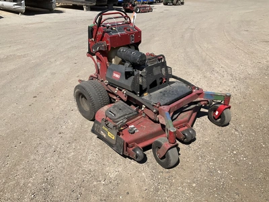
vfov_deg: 48.2
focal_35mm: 29
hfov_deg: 61.7
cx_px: 134
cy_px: 101
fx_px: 225
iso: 25
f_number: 1.8
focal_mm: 3
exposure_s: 1/1984
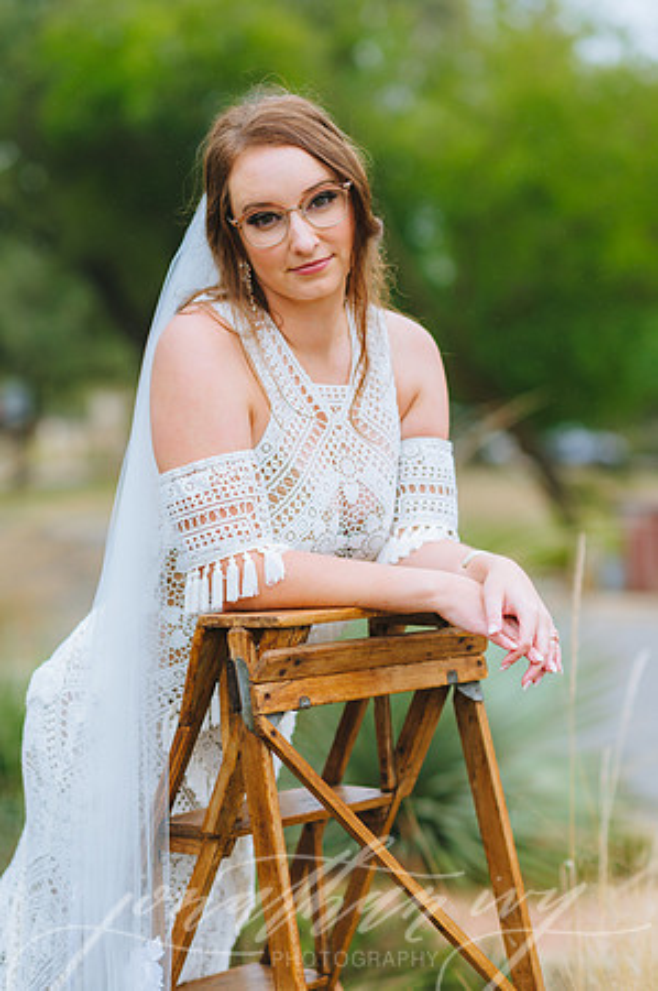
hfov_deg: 16.0
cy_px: 496
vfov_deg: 23.9
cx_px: 329
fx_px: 2336
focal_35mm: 85
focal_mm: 85
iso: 320
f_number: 2
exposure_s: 1/640
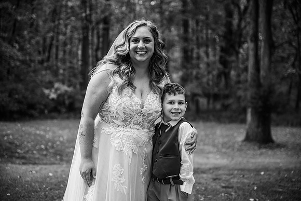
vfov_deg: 20.3
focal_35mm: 67
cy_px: 100
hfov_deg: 30.1
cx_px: 150
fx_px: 560
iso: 200
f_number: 2.8
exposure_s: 1/400
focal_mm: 67
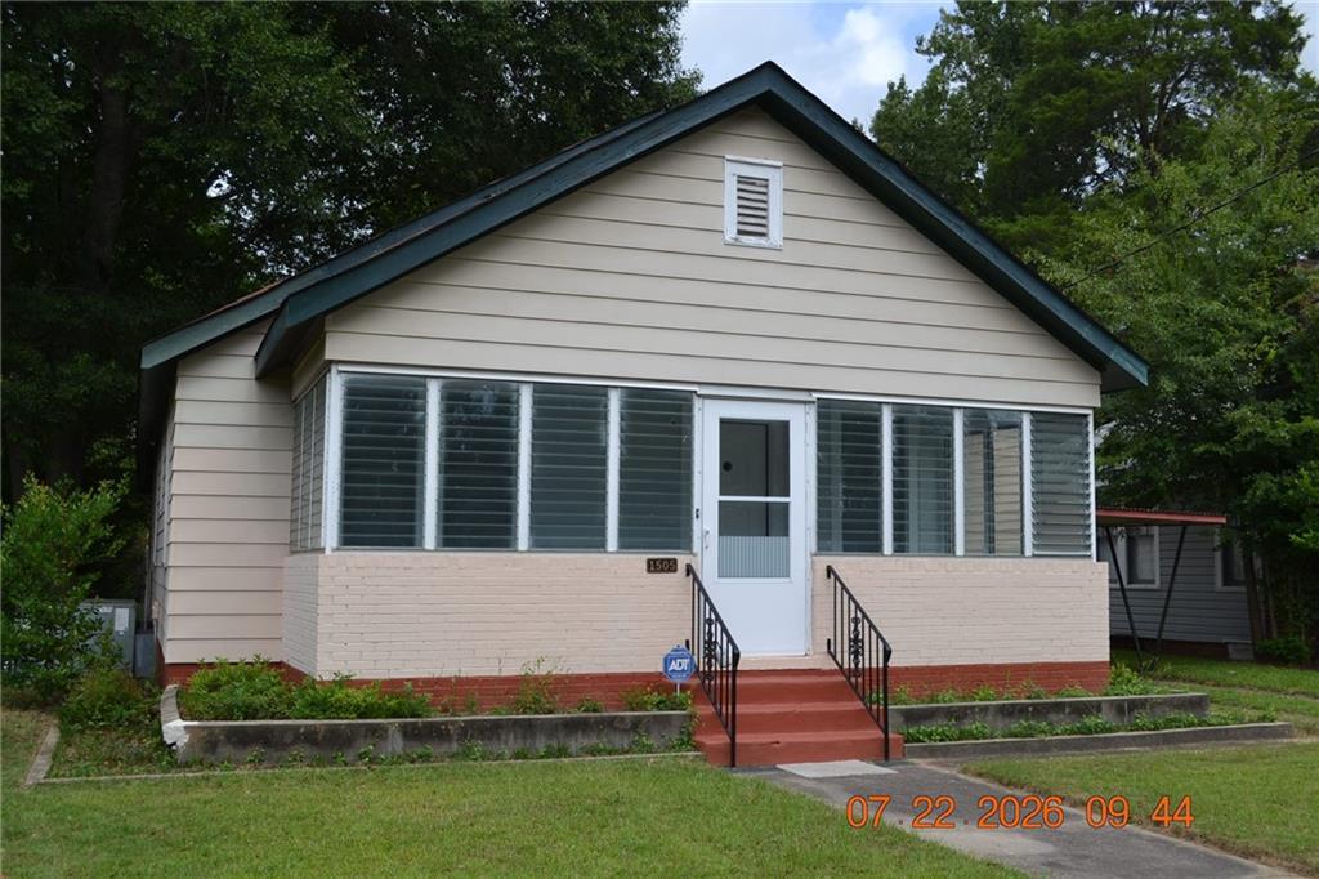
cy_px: 440
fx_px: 1319
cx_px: 660
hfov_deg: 53.1
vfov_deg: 36.8
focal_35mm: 36
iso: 100
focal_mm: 24
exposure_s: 1/250
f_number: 8
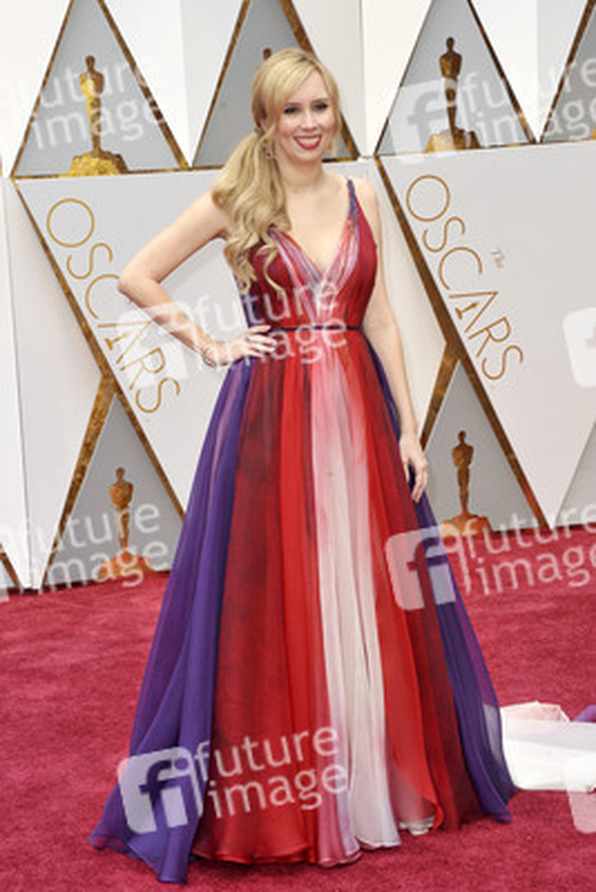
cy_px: 446
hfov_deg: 16.7
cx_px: 298
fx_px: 2034
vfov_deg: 24.8
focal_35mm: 82
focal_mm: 82
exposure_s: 1/250
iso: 800
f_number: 9
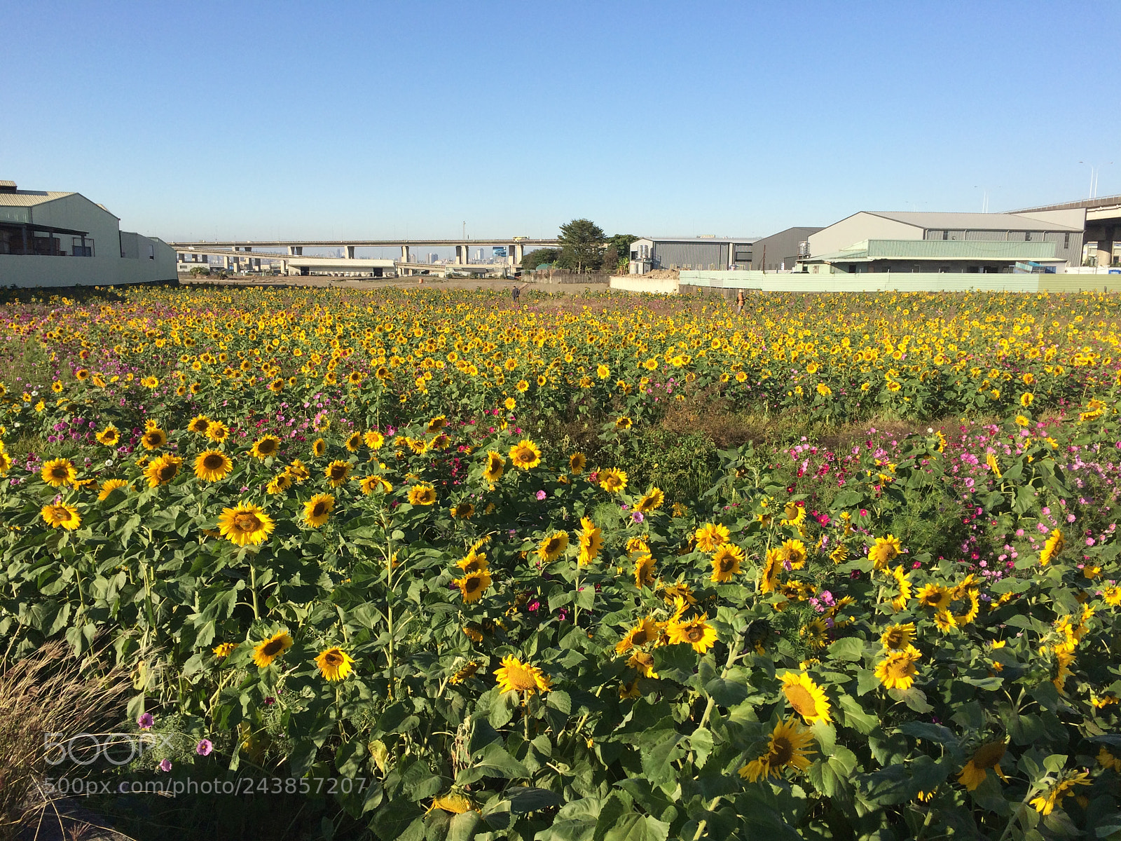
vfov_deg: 48.2
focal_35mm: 29
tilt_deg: -10.5
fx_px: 939
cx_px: 560
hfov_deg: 61.7
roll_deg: -1.2
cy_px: 420
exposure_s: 1/1642
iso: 32
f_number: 2.2
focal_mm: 4.15
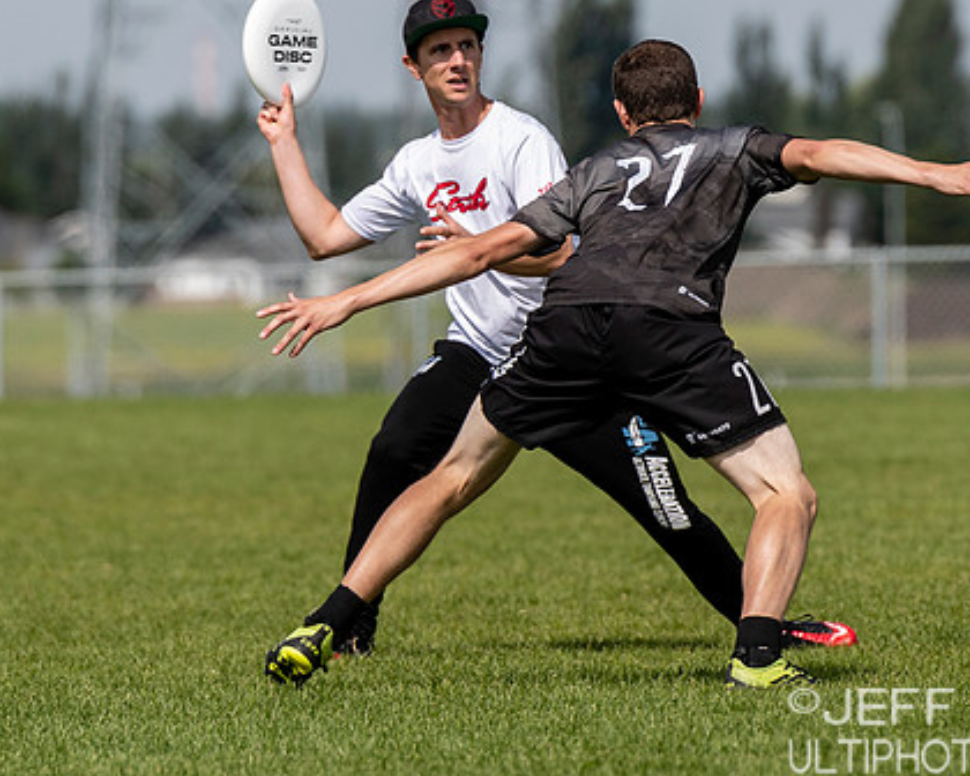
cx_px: 476
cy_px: 207
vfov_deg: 2.5
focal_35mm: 629
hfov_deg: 3.1
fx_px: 18057
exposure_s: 1/2500
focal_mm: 200
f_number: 4
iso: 200
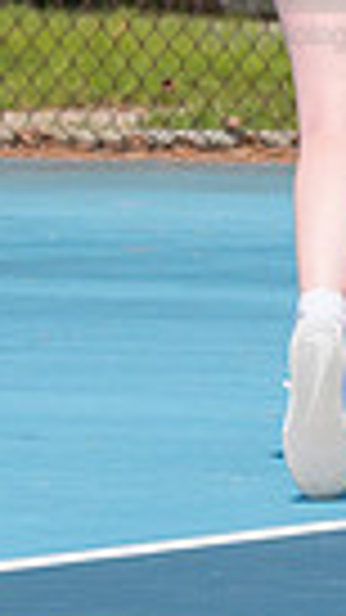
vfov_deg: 1.8
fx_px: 19976
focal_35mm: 1224
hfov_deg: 1.0
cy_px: -108
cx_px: 346
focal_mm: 185
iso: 320
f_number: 5.6
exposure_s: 1/1600
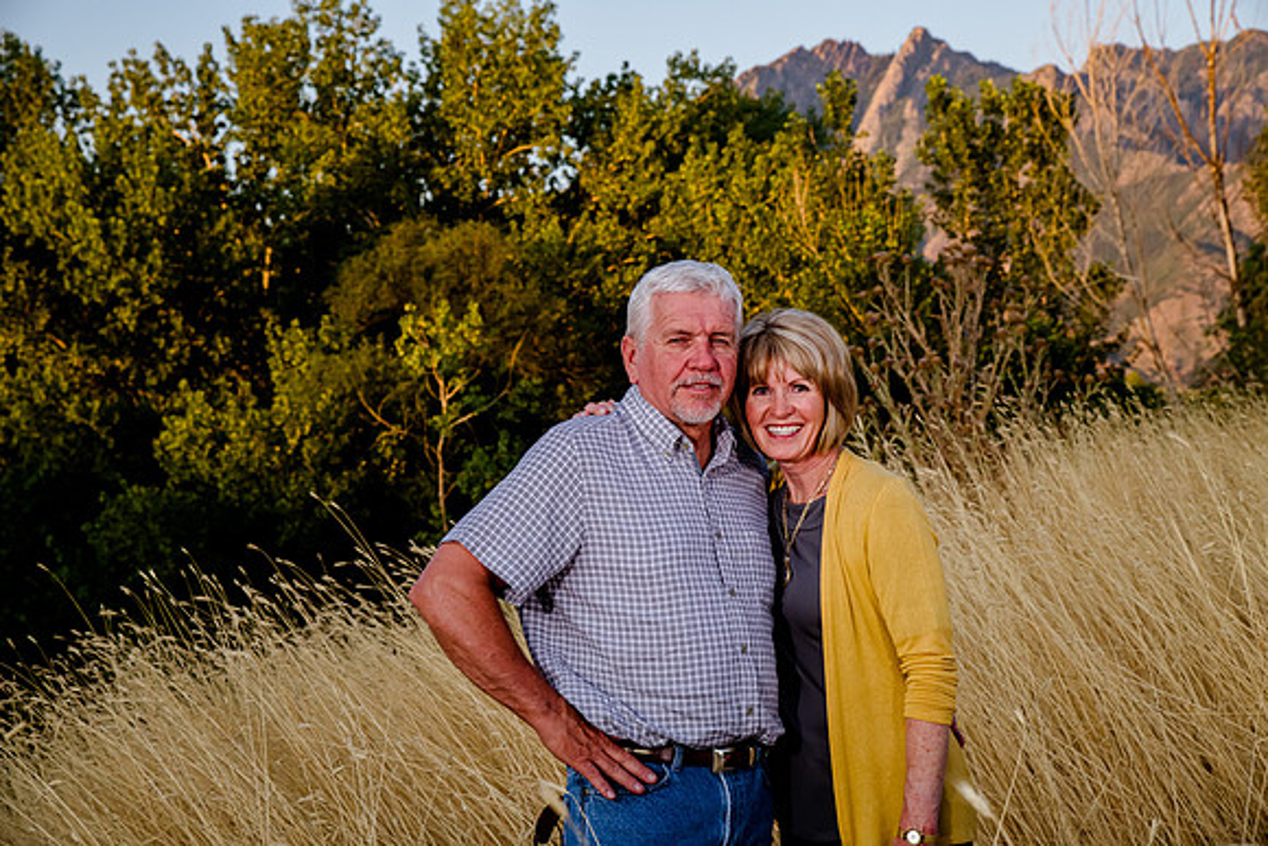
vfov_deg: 17.5
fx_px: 2748
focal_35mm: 78
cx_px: 634
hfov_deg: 26.0
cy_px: 423
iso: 800
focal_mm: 78
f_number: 10
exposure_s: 1/250
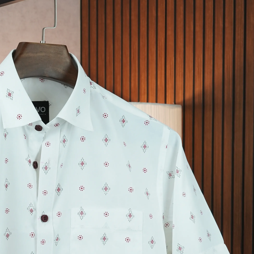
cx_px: 38
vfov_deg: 14.1
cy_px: 269
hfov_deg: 14.3
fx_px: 1004
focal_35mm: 121
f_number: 8
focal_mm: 50
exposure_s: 1/161
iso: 1600
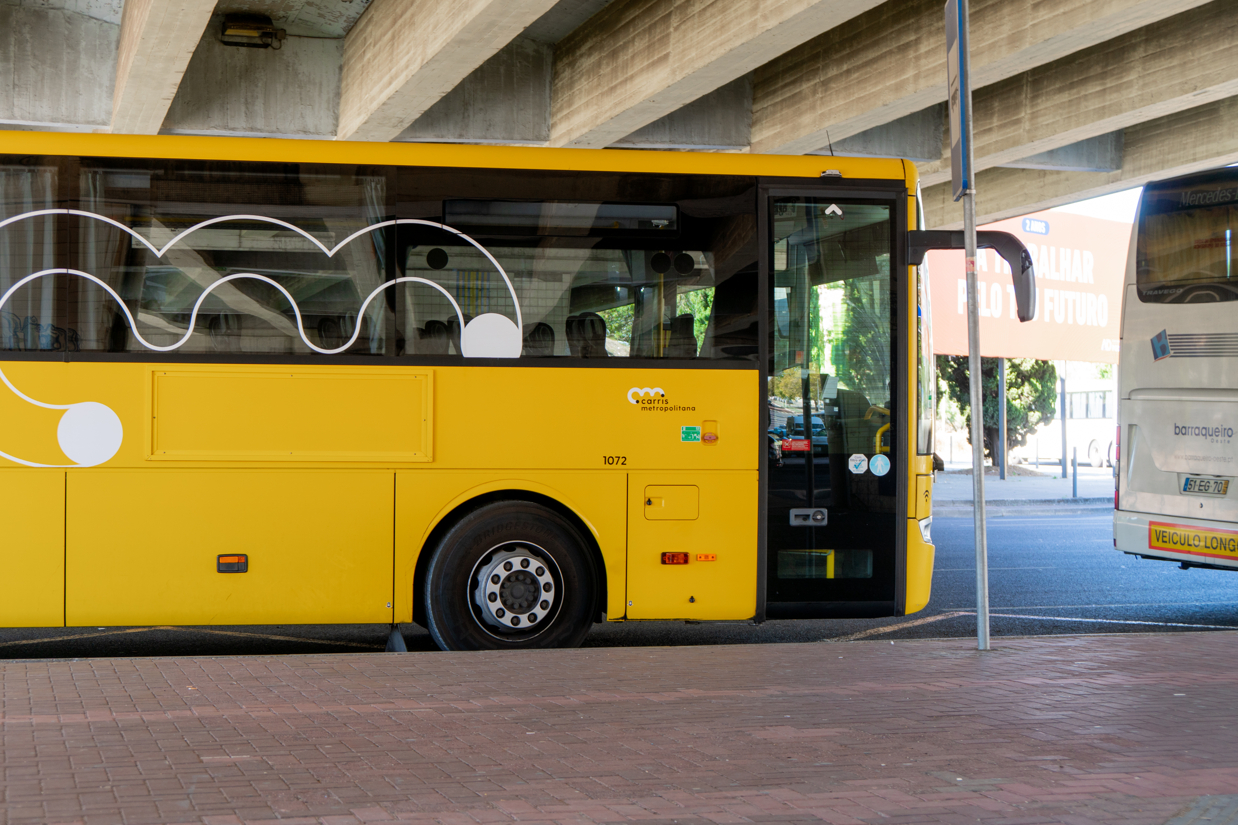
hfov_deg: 34.2
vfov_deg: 23.2
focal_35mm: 58
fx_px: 2012
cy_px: 412
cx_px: 619
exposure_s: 1/60
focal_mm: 39
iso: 160
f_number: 4
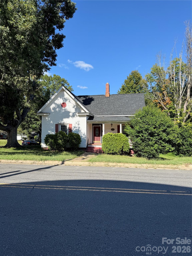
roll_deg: -0.4
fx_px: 177
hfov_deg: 56.8
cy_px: 128
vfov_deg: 71.6
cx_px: 96
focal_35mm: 24
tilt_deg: +1.9
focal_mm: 6.76
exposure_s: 1/3021
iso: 80
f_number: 1.78
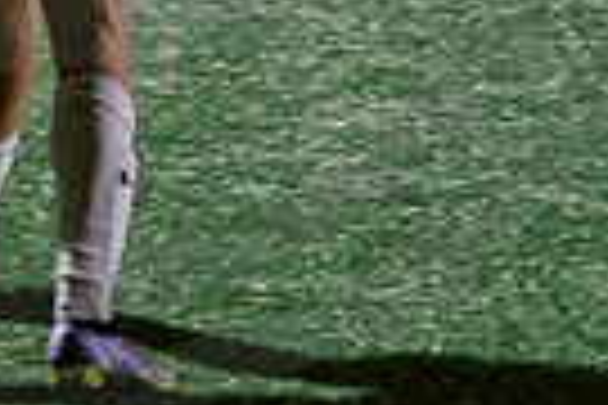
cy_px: -367
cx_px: -14
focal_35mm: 301
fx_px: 5083
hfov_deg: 6.8
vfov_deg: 4.5
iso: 2500
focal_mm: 70
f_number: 4
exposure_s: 1/125
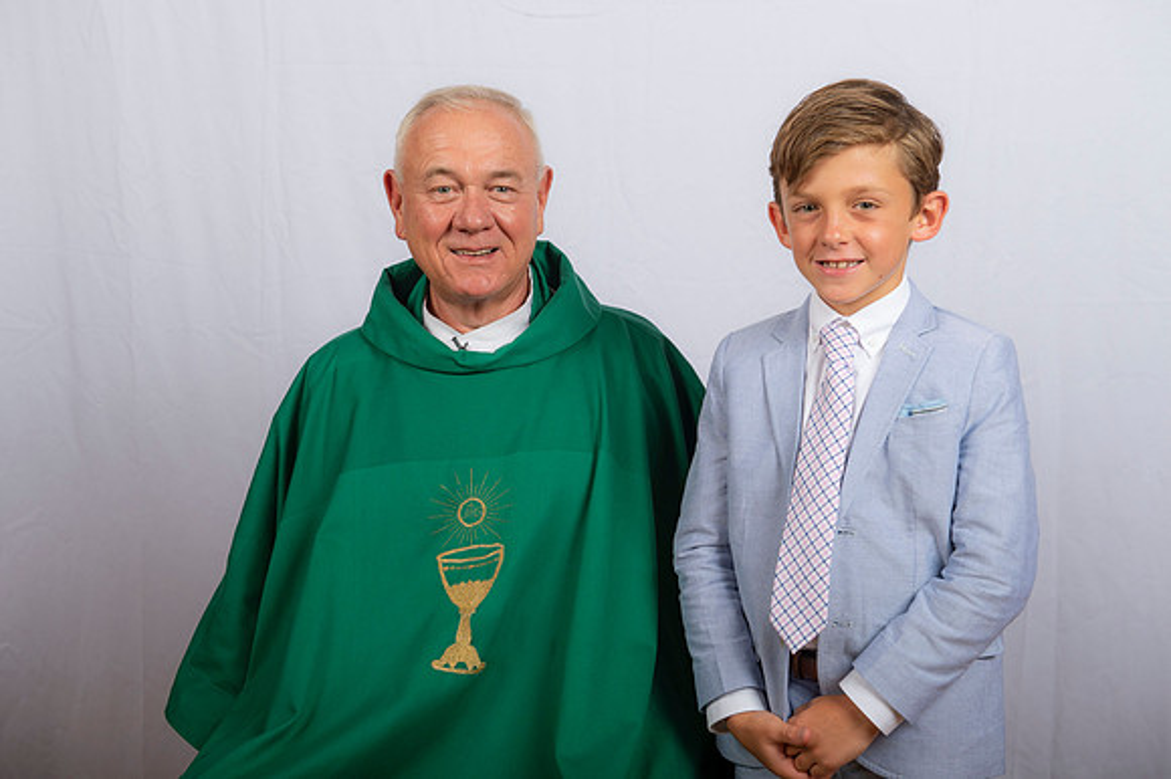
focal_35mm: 58
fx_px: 1885
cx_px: 586
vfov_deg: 23.4
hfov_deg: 34.5
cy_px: 390
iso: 320
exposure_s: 1/200
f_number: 8
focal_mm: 58
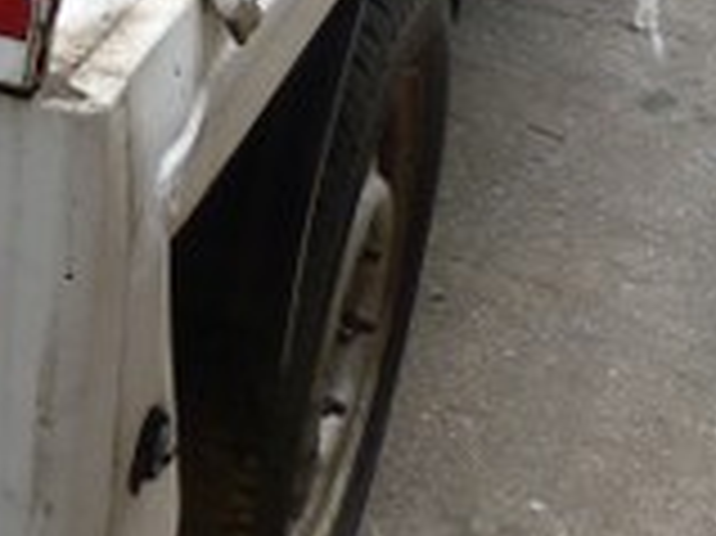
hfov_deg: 14.2
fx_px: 2604
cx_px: -482
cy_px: -230
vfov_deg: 11.3
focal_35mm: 126
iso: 80
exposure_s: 1/160
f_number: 4
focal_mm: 4.5
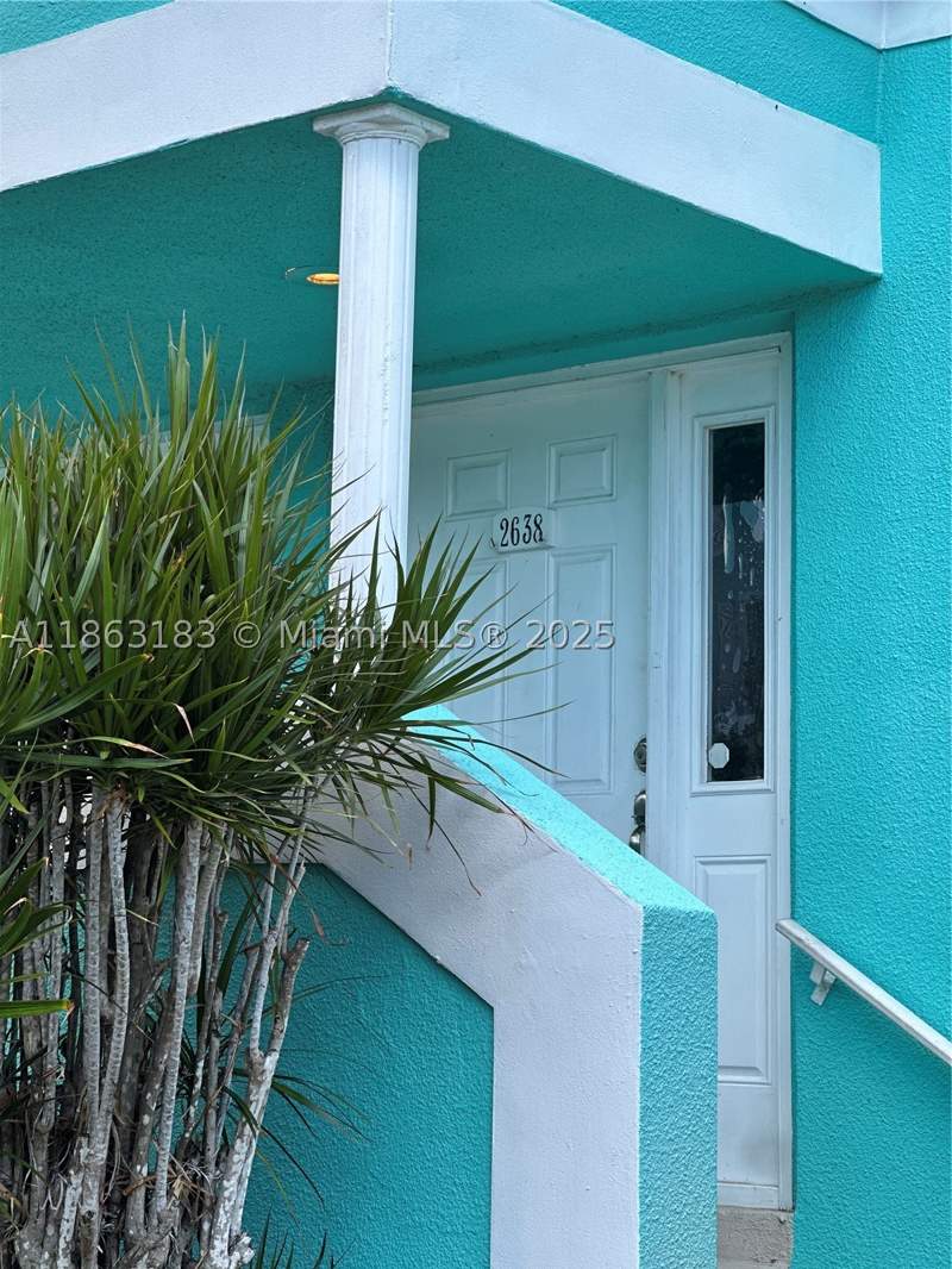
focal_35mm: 77
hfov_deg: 19.1
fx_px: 2822
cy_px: 634
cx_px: 476
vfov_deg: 25.3
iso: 32
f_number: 2.8
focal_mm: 9
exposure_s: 1/121
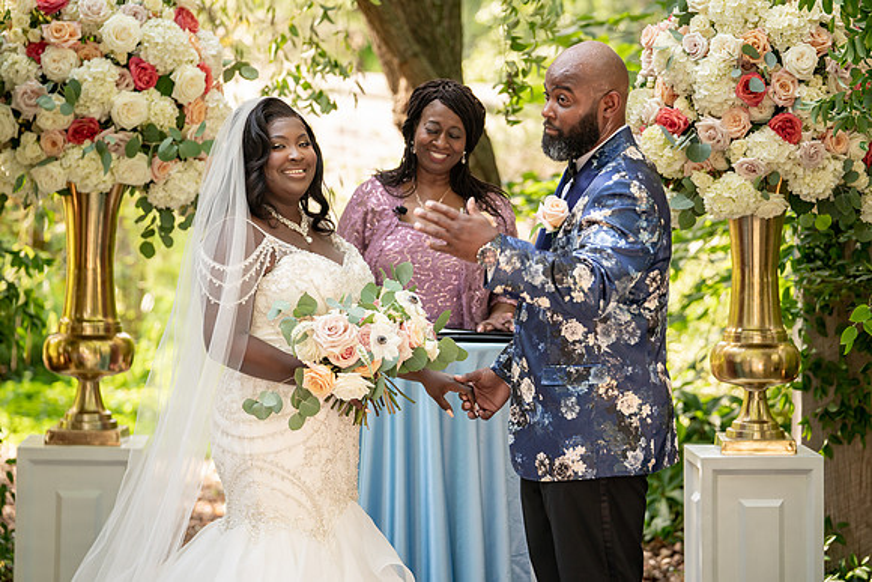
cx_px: 440
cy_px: 286
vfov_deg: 10.5
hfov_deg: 15.7
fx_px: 3155
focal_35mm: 130
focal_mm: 128
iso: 400
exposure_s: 1/200
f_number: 4
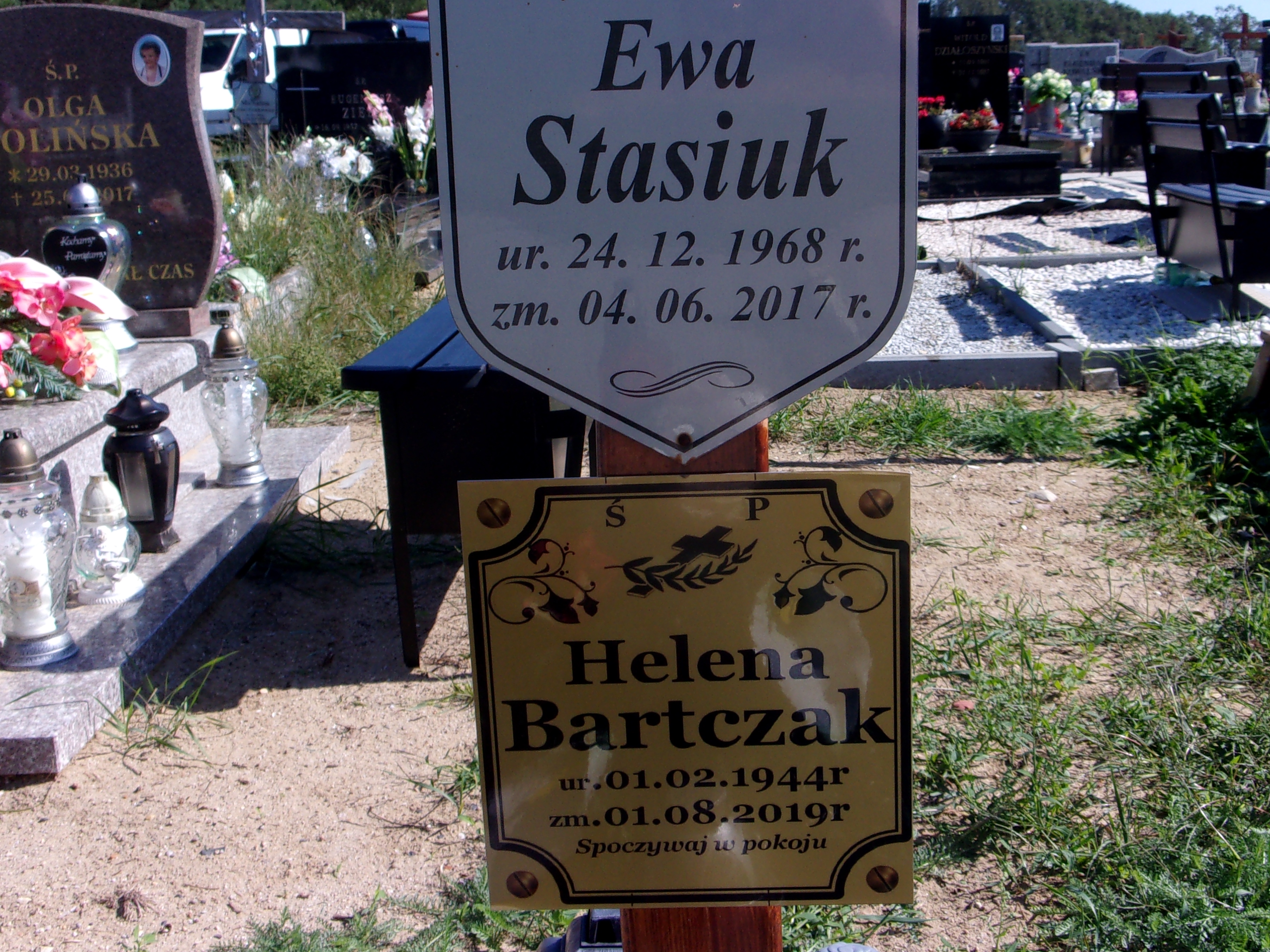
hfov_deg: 41.2
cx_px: 693
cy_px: 398
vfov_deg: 31.5
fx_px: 1688
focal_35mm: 46
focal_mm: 6.4
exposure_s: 1/75
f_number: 11.8
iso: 80
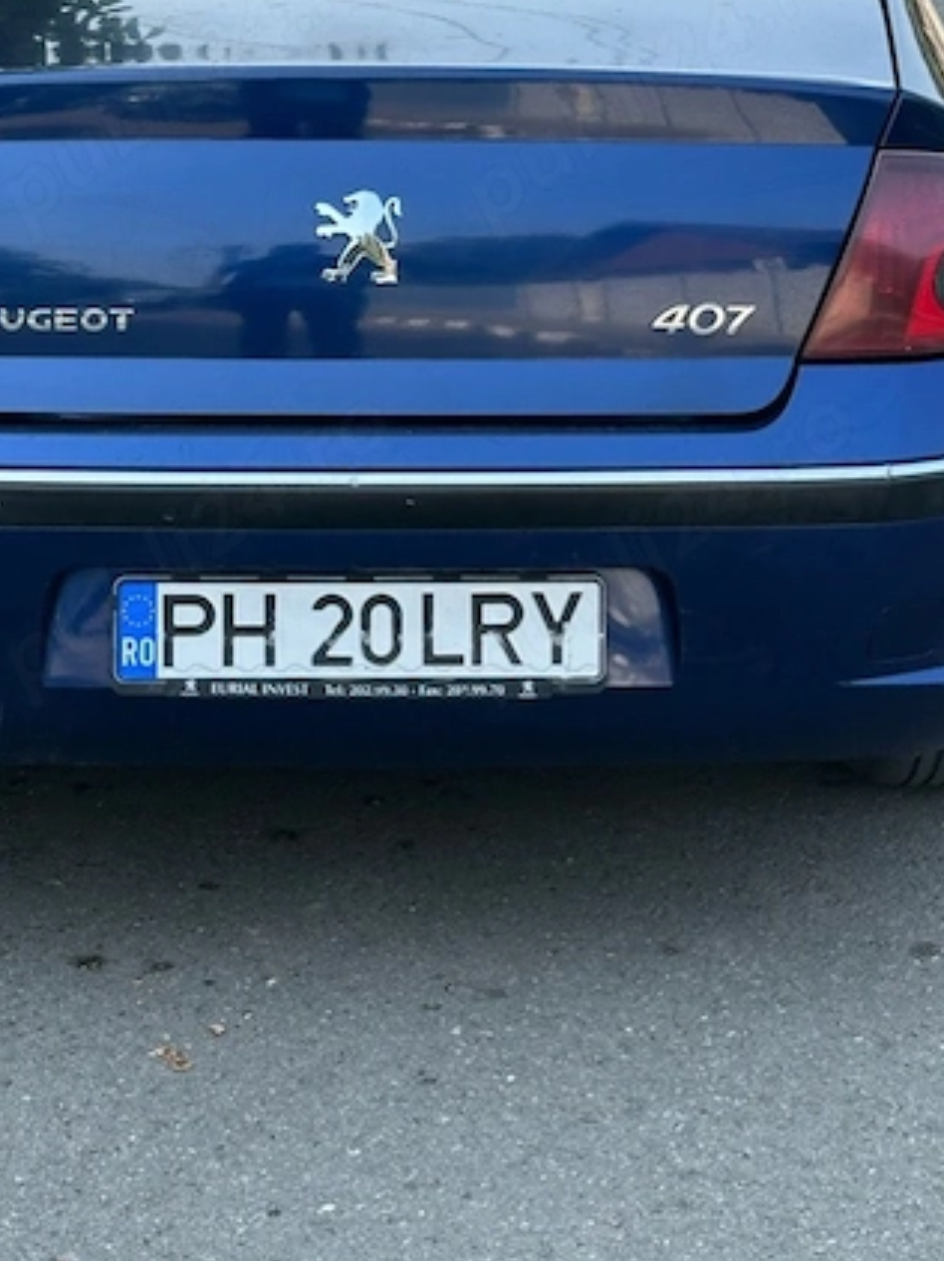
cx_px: 314
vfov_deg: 21.1
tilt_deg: -9.9
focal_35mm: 91
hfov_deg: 16.2
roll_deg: +0.6
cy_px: 149
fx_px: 3312
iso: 64
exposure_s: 1/1120
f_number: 1.78
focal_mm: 6.86
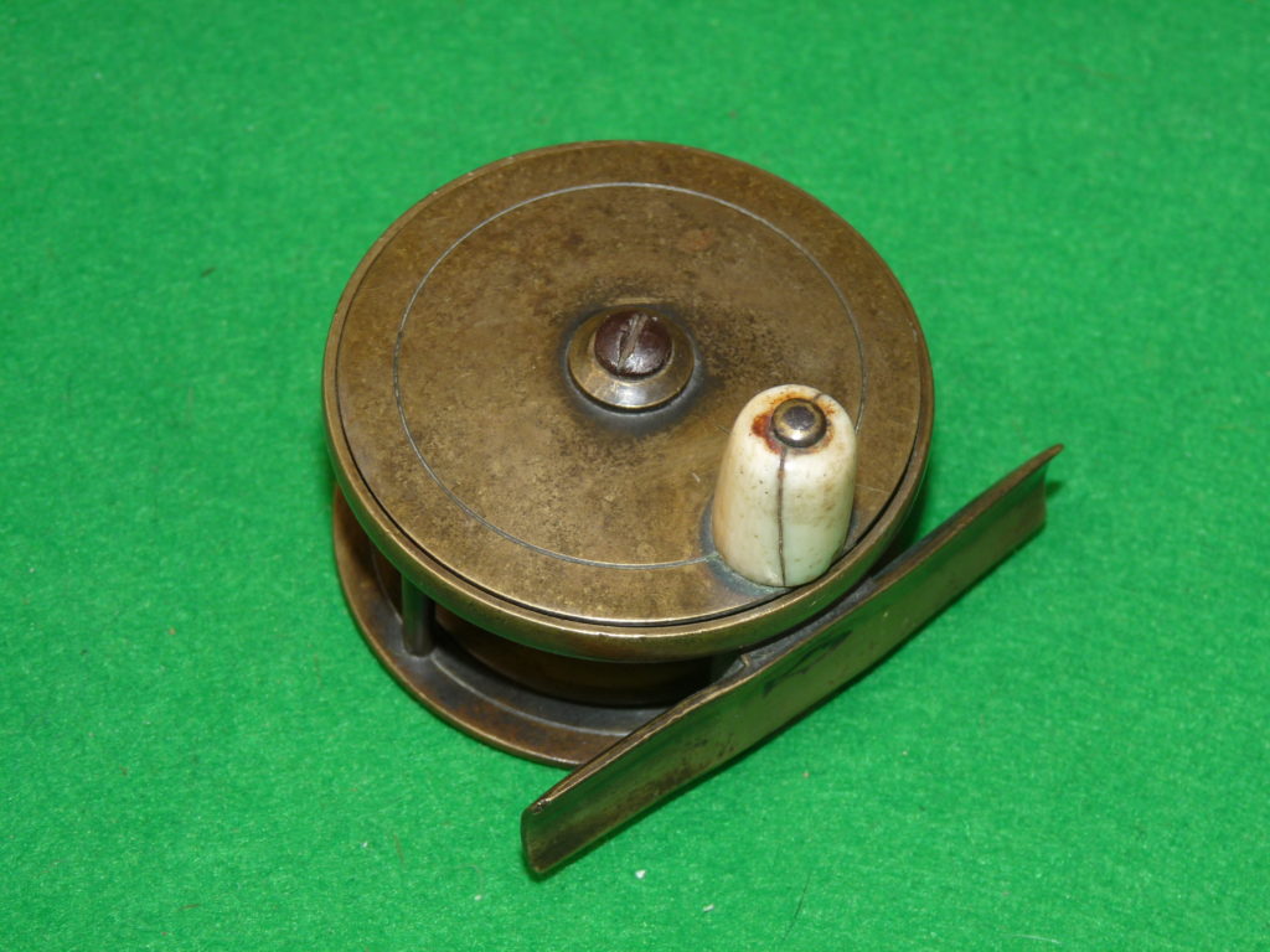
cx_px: 635
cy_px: 476
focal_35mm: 84
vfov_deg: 17.6
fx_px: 3082
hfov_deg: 23.3
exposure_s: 1/40
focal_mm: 14.9
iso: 100
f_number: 3.4
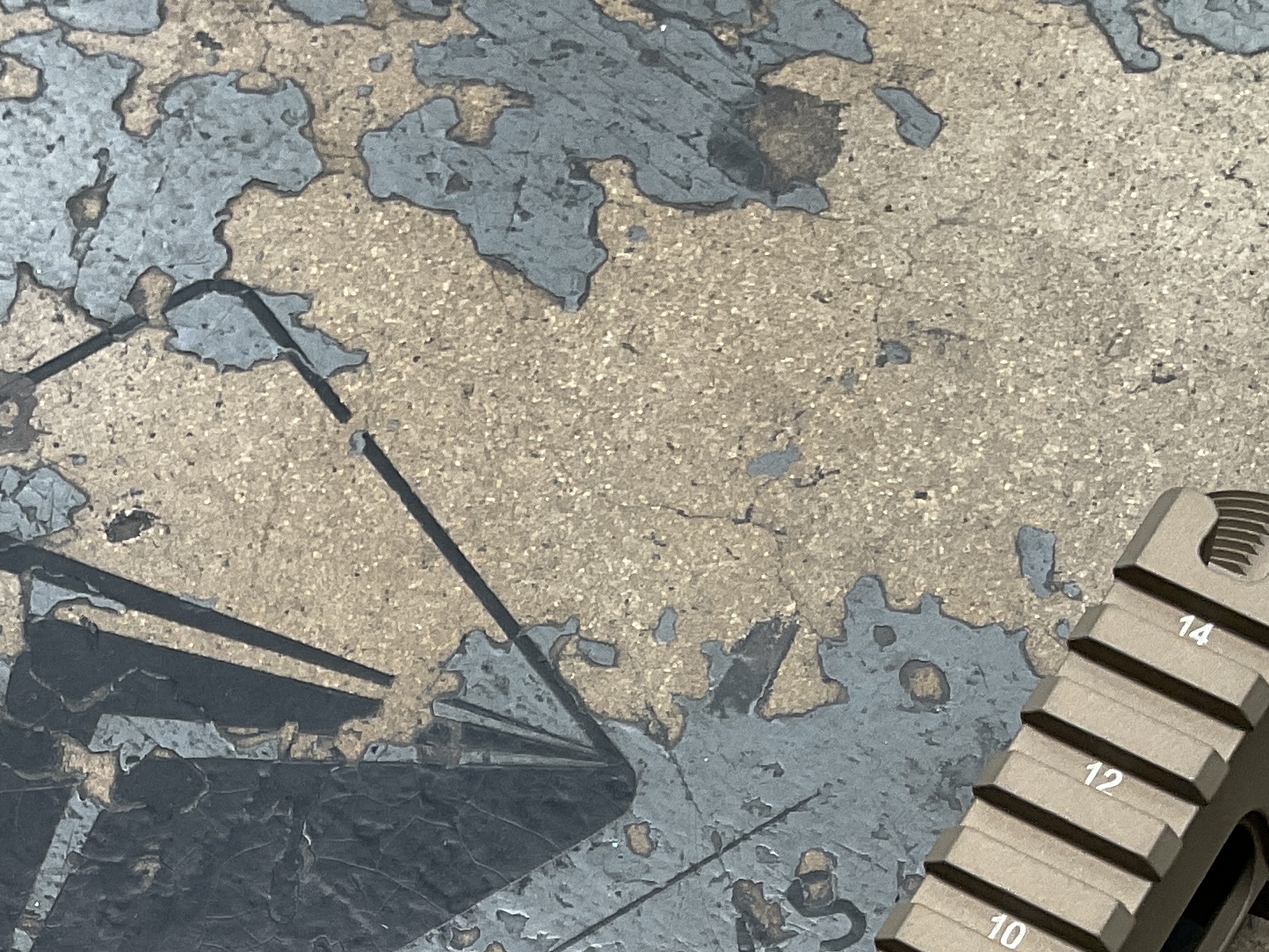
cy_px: 1285
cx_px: 661
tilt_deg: -67.8
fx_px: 2969
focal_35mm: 81
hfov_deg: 24.1
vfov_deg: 17.0
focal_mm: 3
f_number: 1.8
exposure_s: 1/120
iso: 50
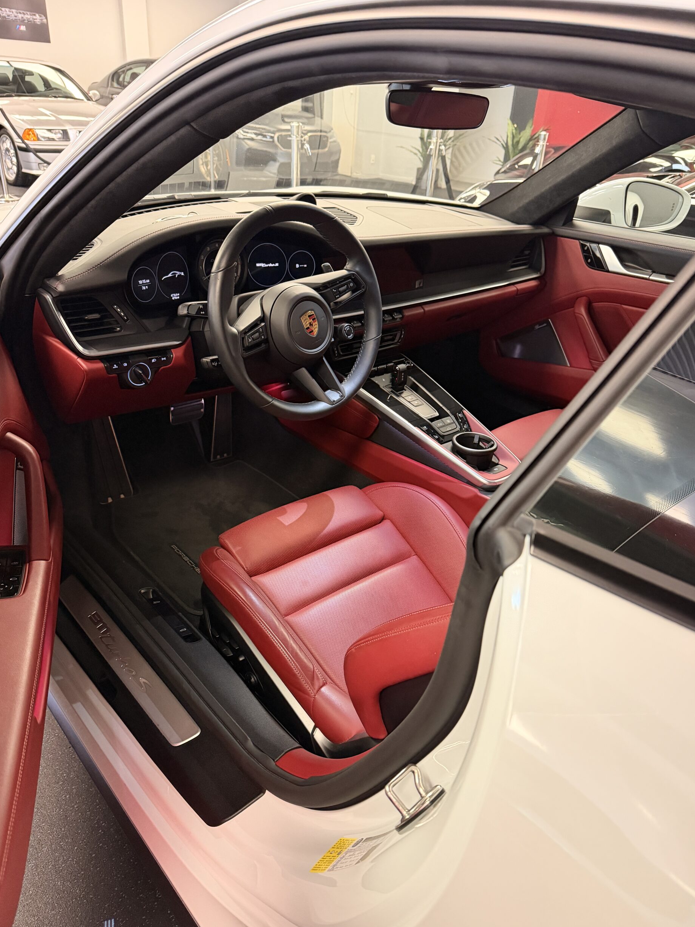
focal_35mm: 25
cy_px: 482
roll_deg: -3.6
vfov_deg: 69.4
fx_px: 669
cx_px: 344
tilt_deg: -29.8
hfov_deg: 54.9
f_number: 1.78
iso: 500
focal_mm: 6.76
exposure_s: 1/60
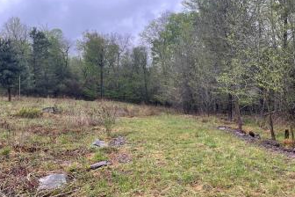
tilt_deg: -5.1
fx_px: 254
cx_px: 154
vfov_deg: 42.3
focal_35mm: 31
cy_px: 106
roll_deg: +2.6
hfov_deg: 60.3
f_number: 1.6
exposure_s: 1/121
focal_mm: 5.1
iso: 50
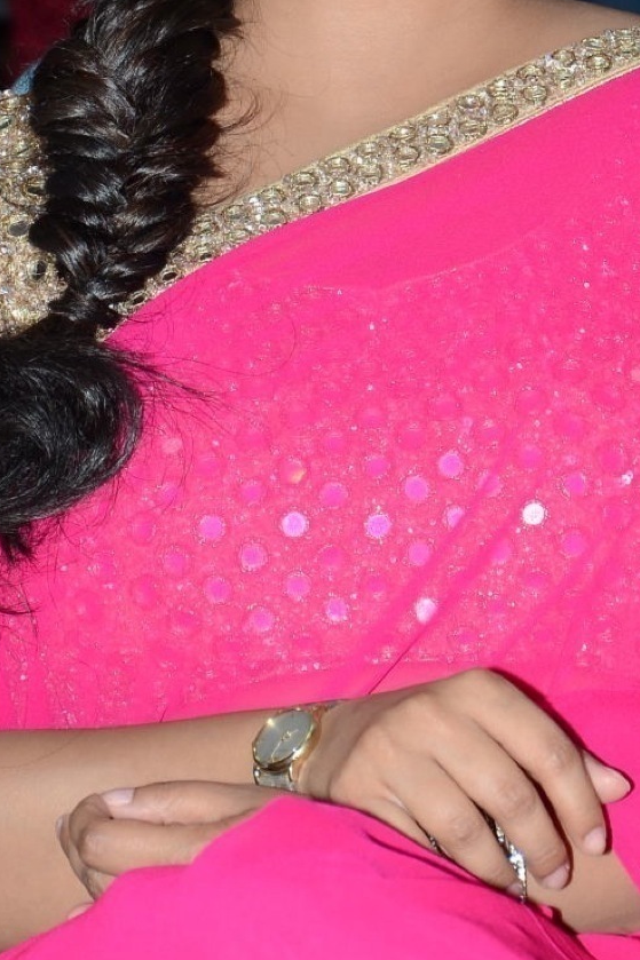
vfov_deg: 6.5
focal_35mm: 317
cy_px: 277
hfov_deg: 4.3
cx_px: 345
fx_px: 8456
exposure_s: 1/125
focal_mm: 98
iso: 400
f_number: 6.3
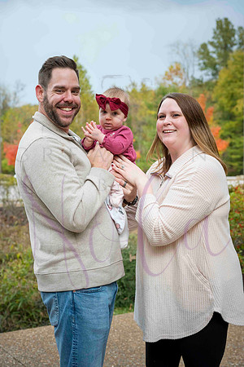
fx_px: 518
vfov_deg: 38.9
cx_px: 122
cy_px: 184
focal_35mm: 51
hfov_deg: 26.5
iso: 400
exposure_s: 1/500
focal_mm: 51
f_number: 4.5
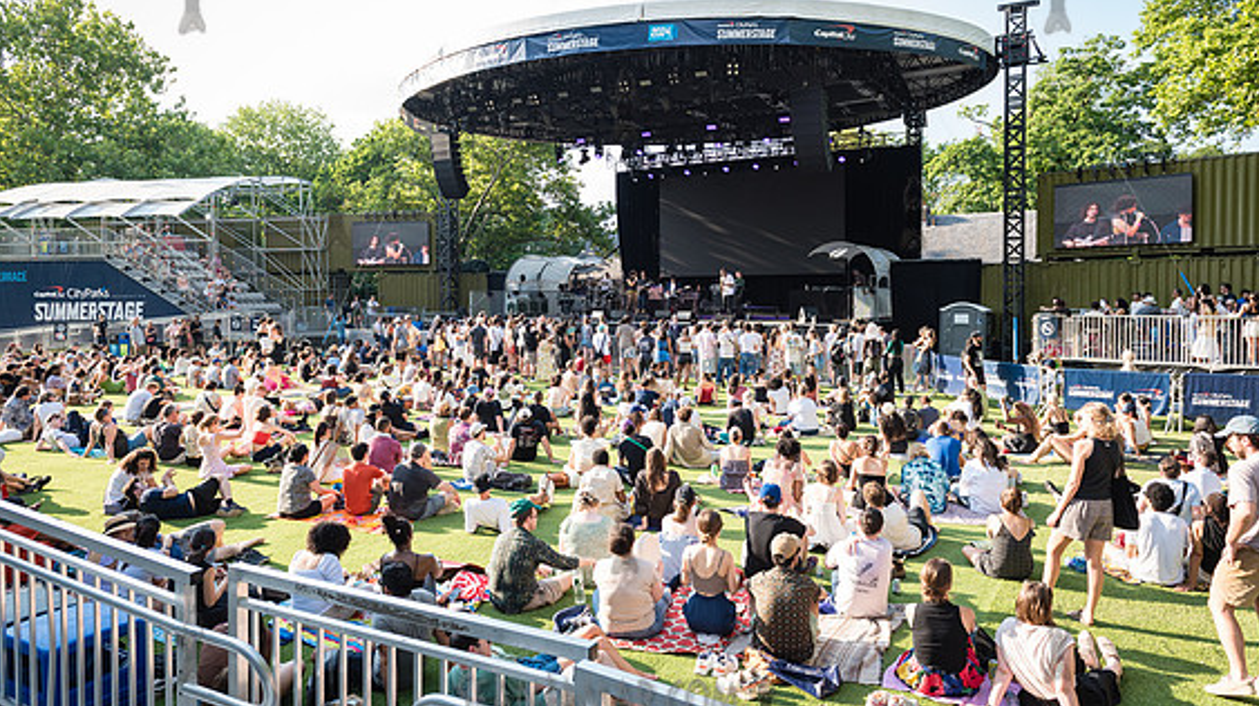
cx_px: 624
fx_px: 868
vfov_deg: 44.3
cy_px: 318
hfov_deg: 71.9
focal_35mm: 26
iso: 400
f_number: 4.5
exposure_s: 1/400
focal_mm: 24
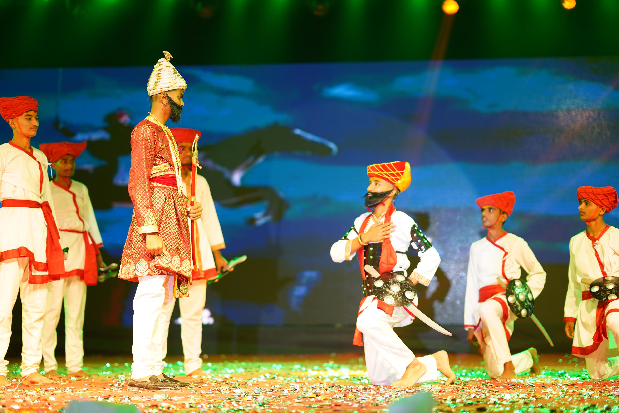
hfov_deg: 23.9
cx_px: 310
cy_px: 206
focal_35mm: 85
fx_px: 1461
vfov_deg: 16.1
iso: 200
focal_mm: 85
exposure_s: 1/200
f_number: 1.4
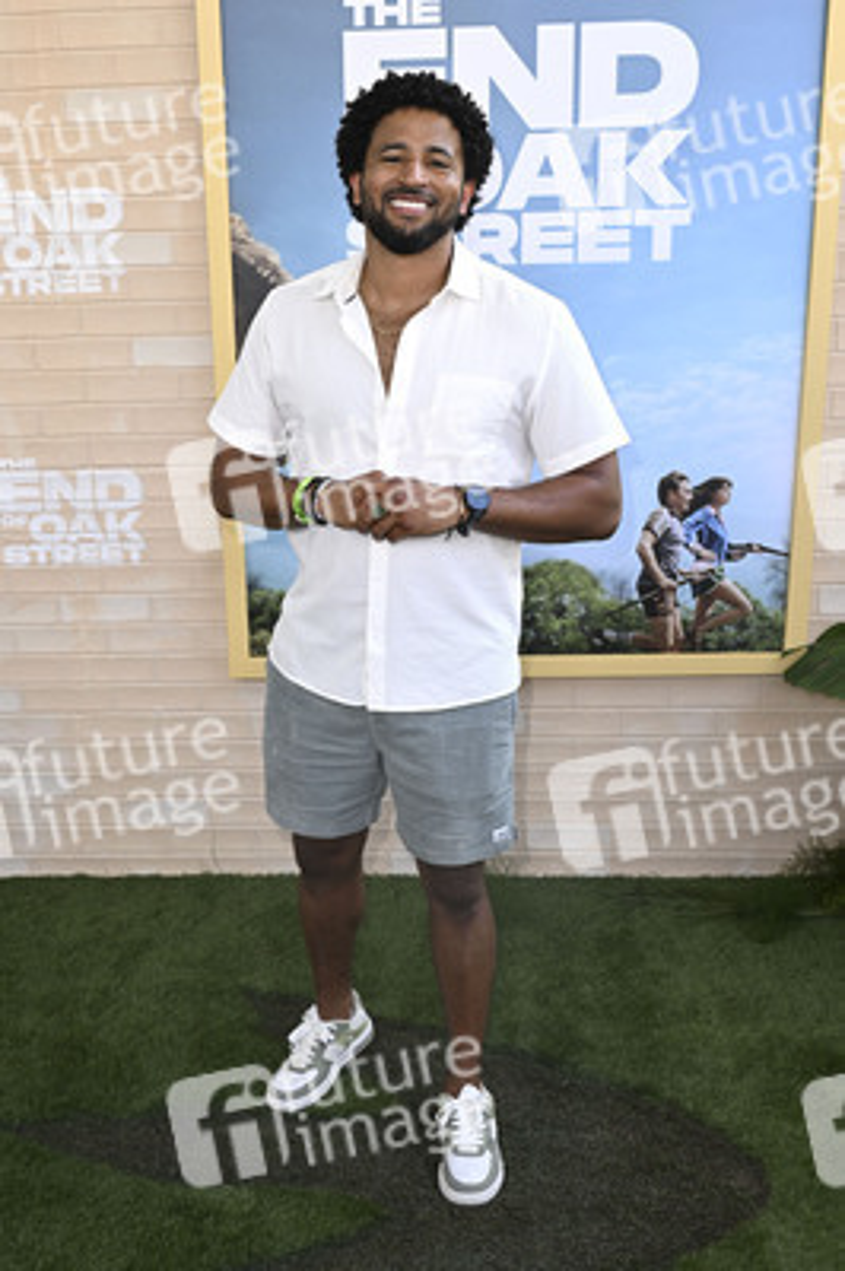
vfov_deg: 51.9
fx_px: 1305
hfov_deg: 35.9
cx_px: 422
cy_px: 636
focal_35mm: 37
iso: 640
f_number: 5.6
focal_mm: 37
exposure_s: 1/250
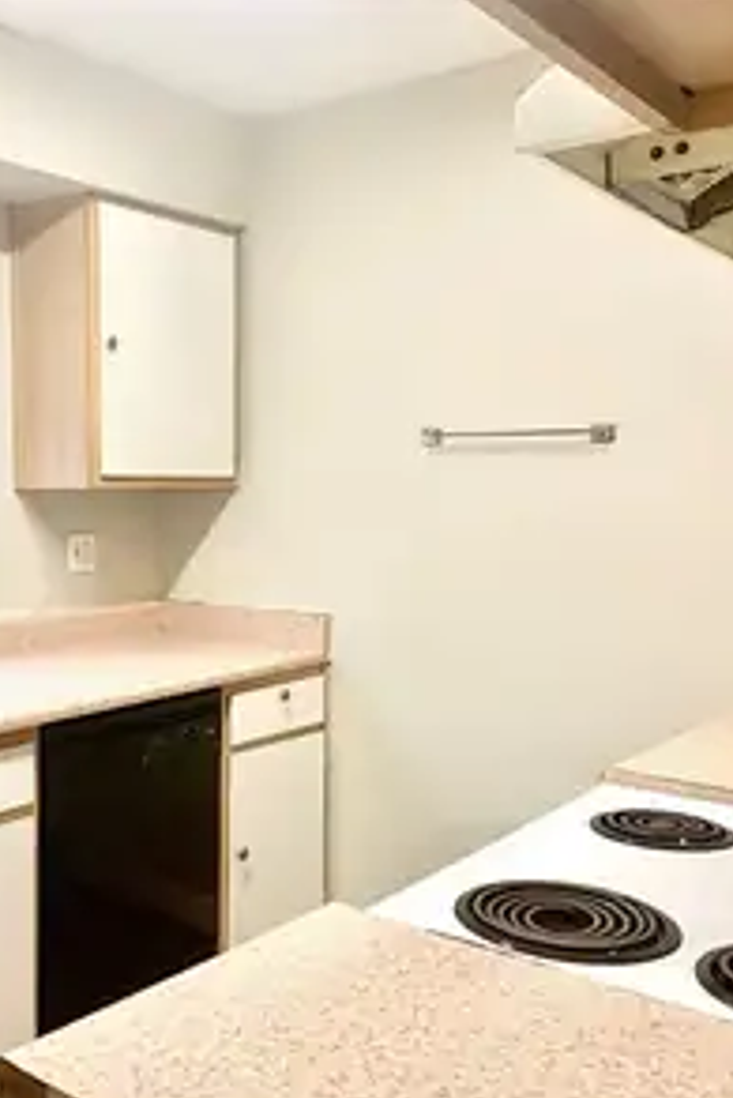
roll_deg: -0.1
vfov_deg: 51.9
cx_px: 169
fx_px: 1129
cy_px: 553
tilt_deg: -3.3
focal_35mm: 37
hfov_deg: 35.1
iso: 80
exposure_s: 1/60
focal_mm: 4.25
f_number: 1.8
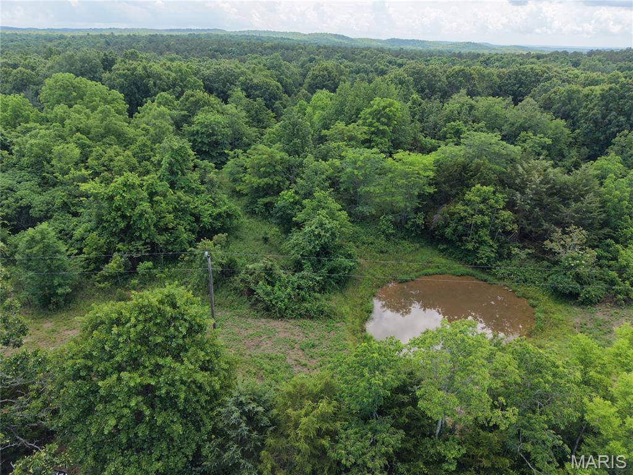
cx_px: 316
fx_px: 439
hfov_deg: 71.6
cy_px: 238
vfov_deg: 56.8
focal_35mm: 24
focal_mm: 8.67
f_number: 1.8
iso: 100
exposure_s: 1/500
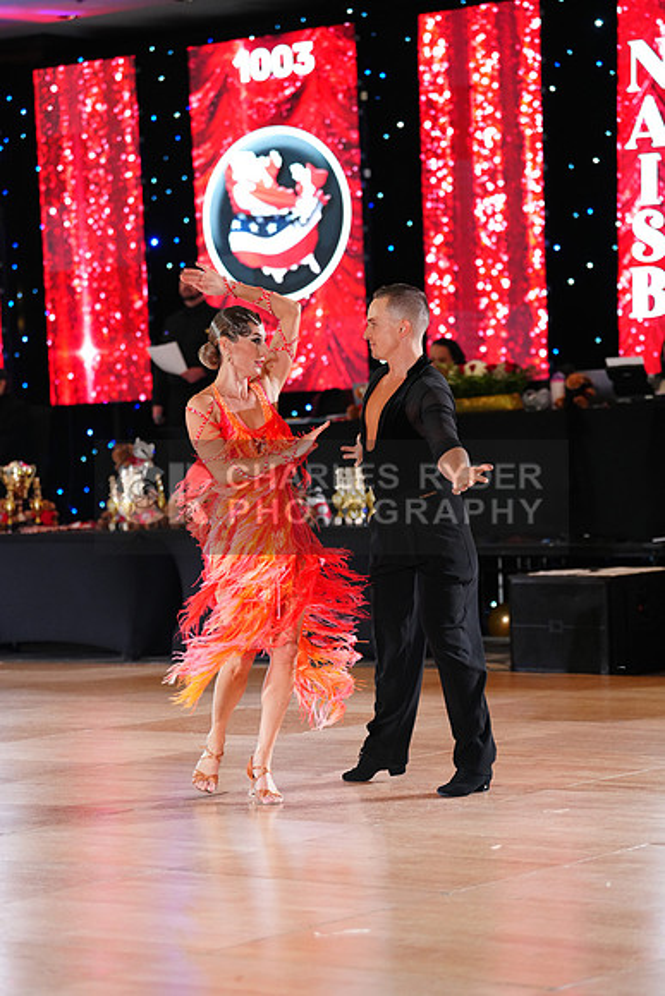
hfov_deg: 13.2
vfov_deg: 19.6
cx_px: 332
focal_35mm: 104
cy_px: 498
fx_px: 2880
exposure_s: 1/320
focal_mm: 104
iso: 2500
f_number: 2.8
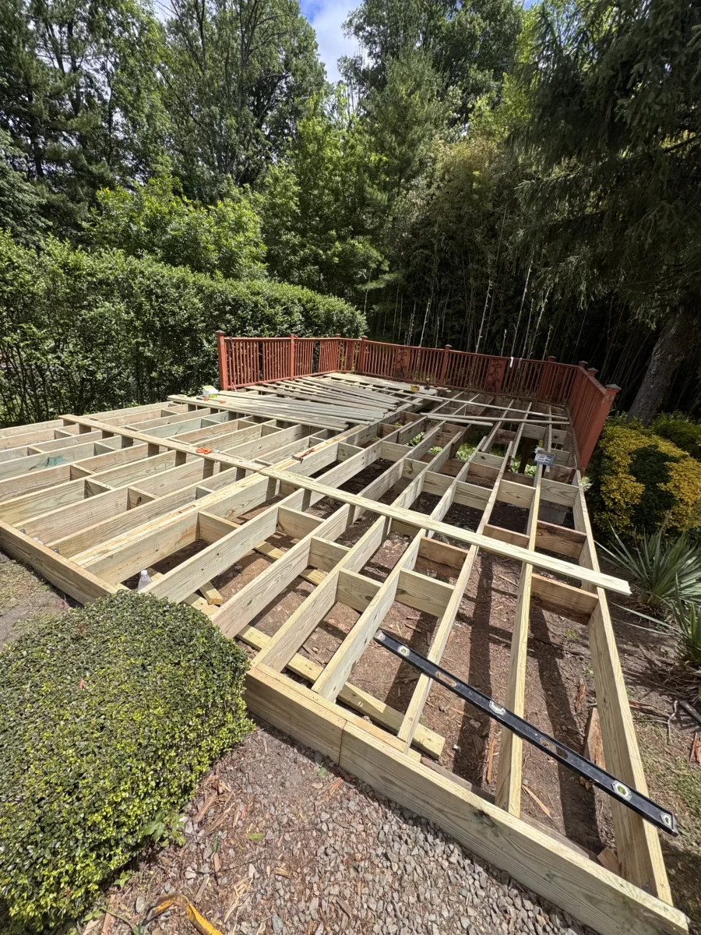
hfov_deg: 85.7
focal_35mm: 14
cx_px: 350
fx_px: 378
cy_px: 468
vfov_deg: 102.1
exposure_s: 1/2028
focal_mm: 2.22
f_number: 2.2
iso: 50
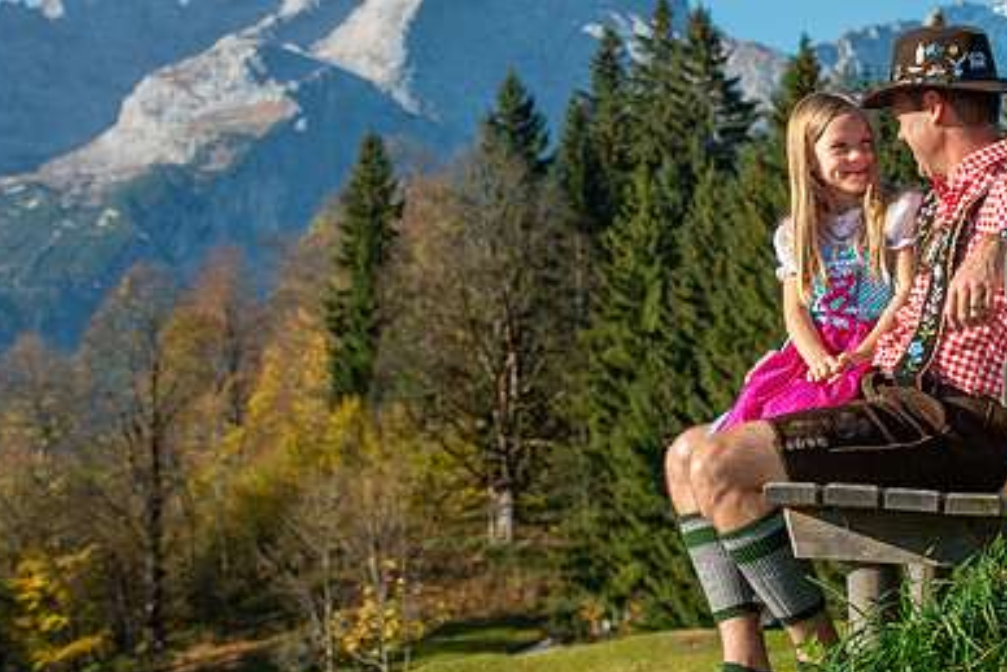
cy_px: 292
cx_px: 719
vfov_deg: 9.7
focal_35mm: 142
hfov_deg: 14.4
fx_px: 3973
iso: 100
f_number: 9
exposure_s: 1/320
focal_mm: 95
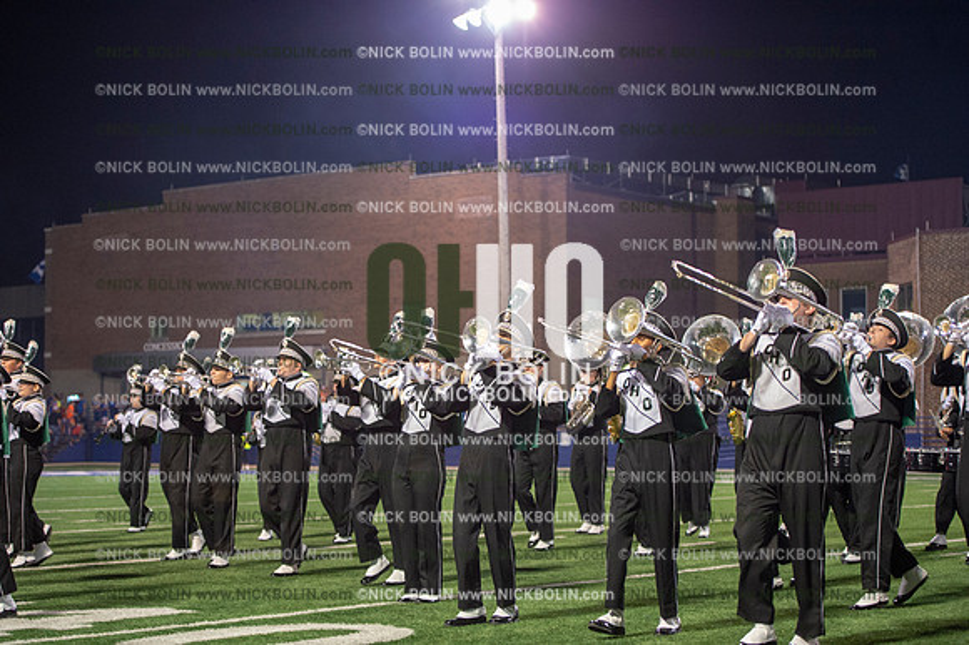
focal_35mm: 70
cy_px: 322
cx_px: 484
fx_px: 1883
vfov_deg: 19.4
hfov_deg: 28.9
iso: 4000
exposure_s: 1/250
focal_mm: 70
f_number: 2.8
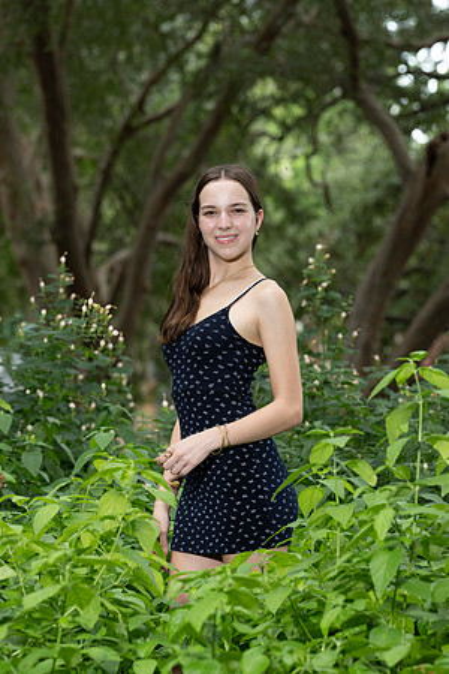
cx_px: 224
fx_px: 3741
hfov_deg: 6.9
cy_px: 337
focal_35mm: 200
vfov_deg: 10.3
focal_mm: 200
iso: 1000
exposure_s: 1/200
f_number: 8
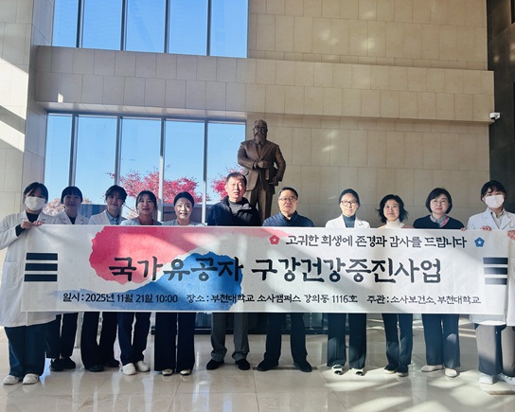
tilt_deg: +4.4
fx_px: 427
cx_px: 274
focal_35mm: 28
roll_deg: -0.6
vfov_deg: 51.5
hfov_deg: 62.2
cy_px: 210
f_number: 1.5
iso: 50
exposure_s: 1/1048
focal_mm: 5.7
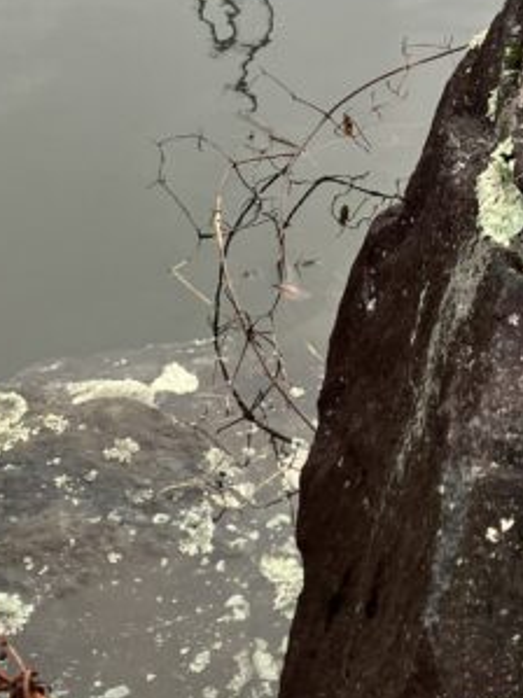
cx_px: 269
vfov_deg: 19.2
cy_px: -147
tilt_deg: -21.0
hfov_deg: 15.4
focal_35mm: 96
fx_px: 1935
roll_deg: -1.5
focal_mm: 3.99
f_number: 1.8
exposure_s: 1/257
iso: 25
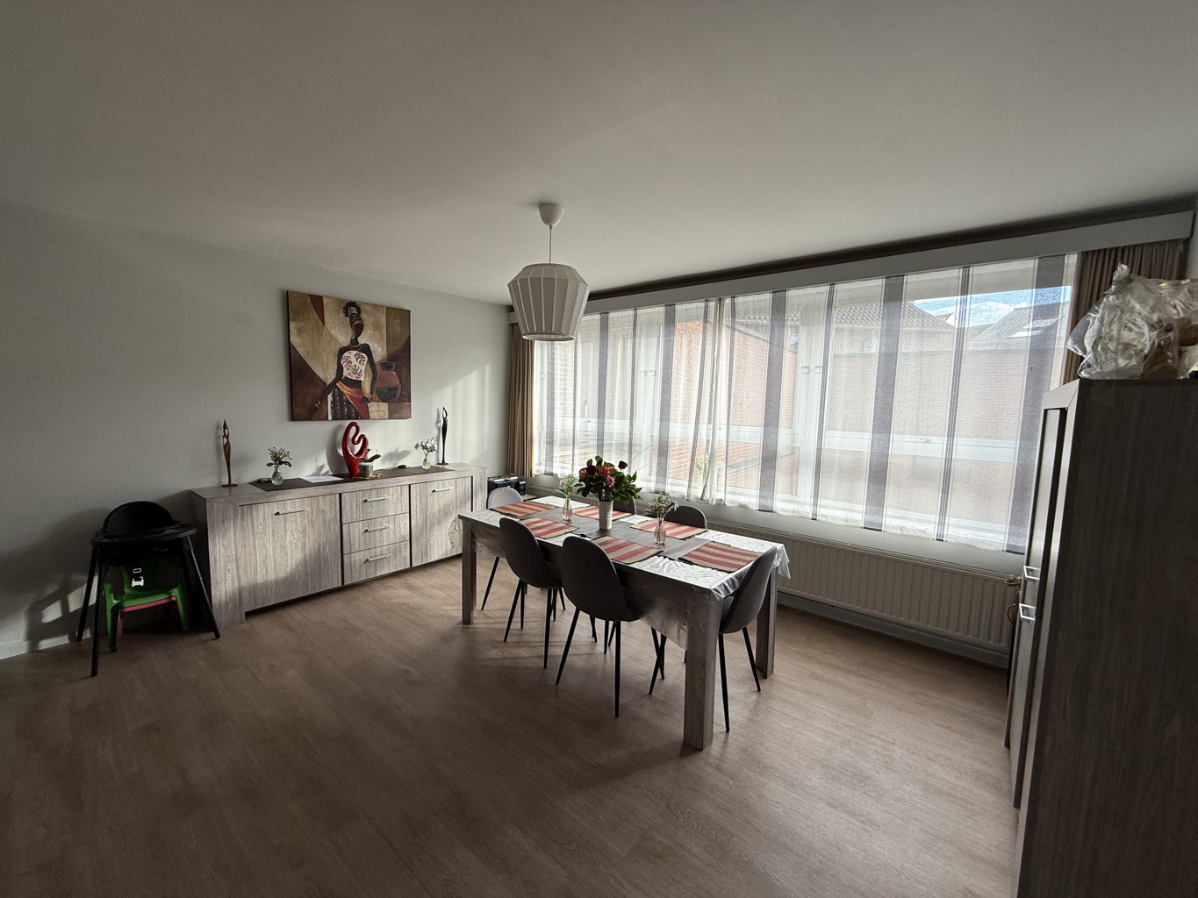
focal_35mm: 14
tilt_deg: -4.3
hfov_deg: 102.1
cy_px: 449
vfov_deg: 85.7
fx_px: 485
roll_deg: -1.5
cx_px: 599
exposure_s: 1/99
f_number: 2.2
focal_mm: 2.22
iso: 50
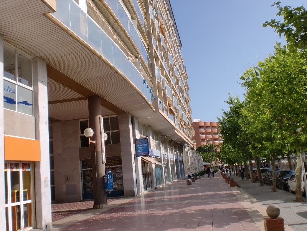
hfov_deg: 52.6
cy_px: 116
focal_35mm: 35
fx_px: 310
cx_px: 154
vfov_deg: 40.7
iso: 64
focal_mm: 6.3
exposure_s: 1/400
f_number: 5.6
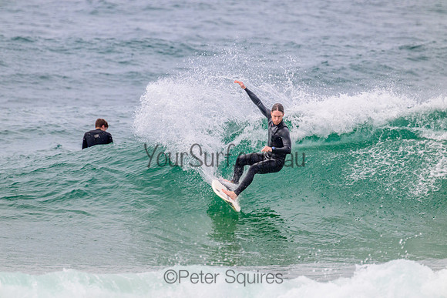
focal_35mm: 800
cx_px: 224
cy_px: 149
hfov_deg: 2.6
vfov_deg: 1.7
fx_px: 9935
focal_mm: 800
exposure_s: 1/2000
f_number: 11
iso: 1400
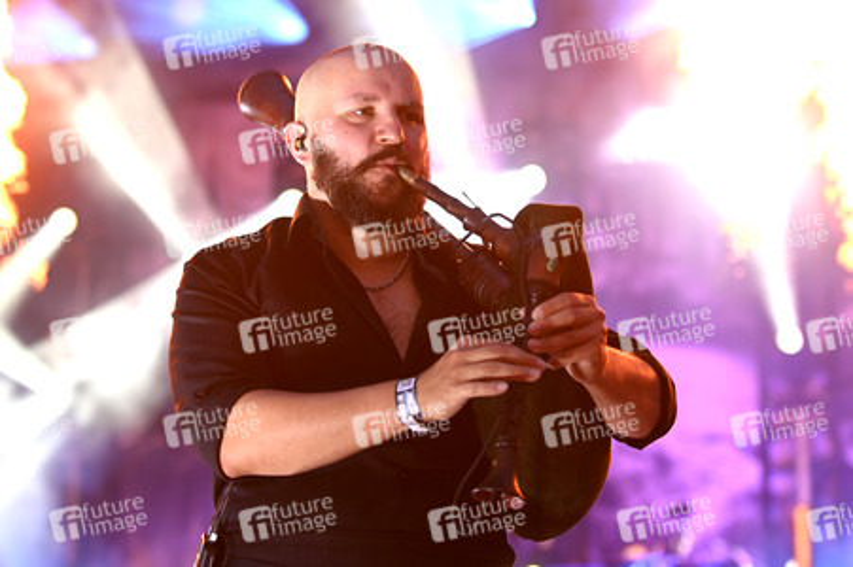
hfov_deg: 28.9
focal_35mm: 70
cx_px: 426
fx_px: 1657
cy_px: 284
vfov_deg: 19.4
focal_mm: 70
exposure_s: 1/400
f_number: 3.2
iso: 800
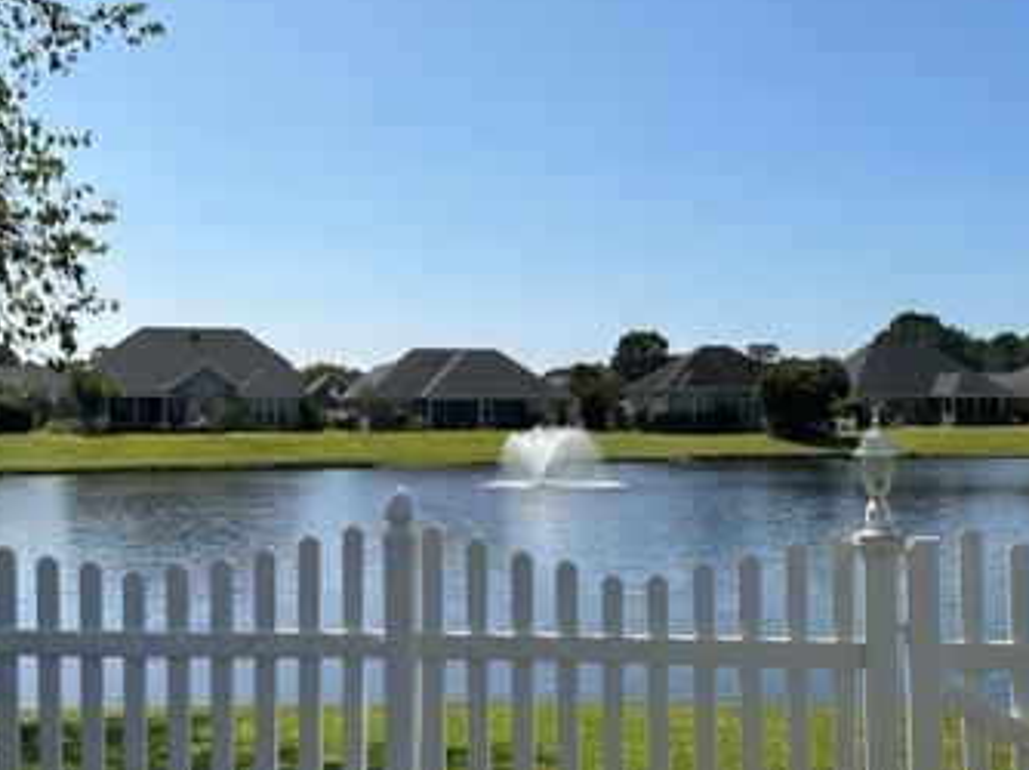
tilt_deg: -1.5
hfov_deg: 41.1
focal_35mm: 46
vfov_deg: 31.5
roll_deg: -0.2
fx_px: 1366
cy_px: 422
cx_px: 619
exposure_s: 1/7042
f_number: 1.78
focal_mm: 6.86
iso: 80
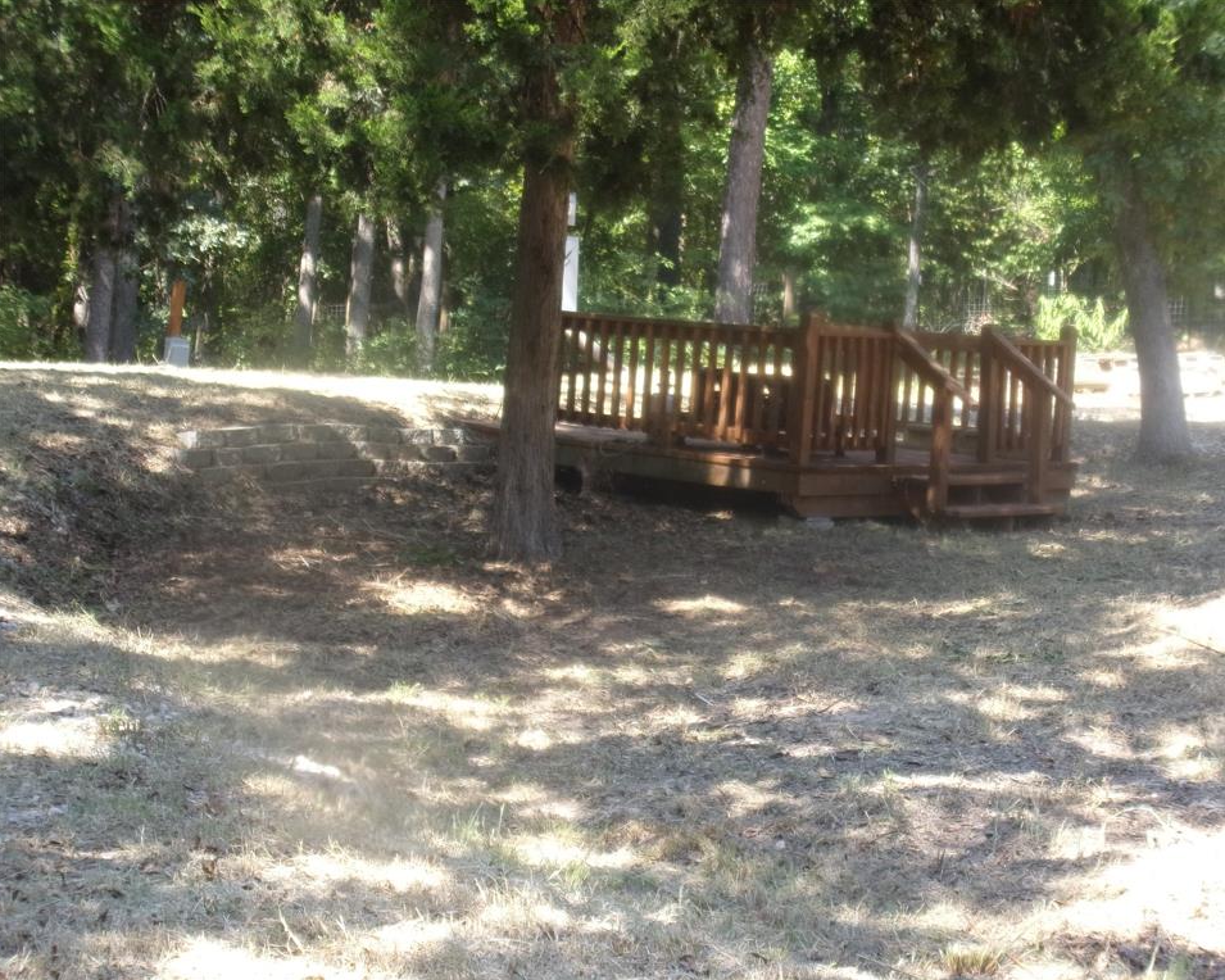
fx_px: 2429
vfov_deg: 22.8
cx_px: 653
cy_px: 490
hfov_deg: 28.3
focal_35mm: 67
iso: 80
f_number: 4.5
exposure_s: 1/58
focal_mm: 11.5
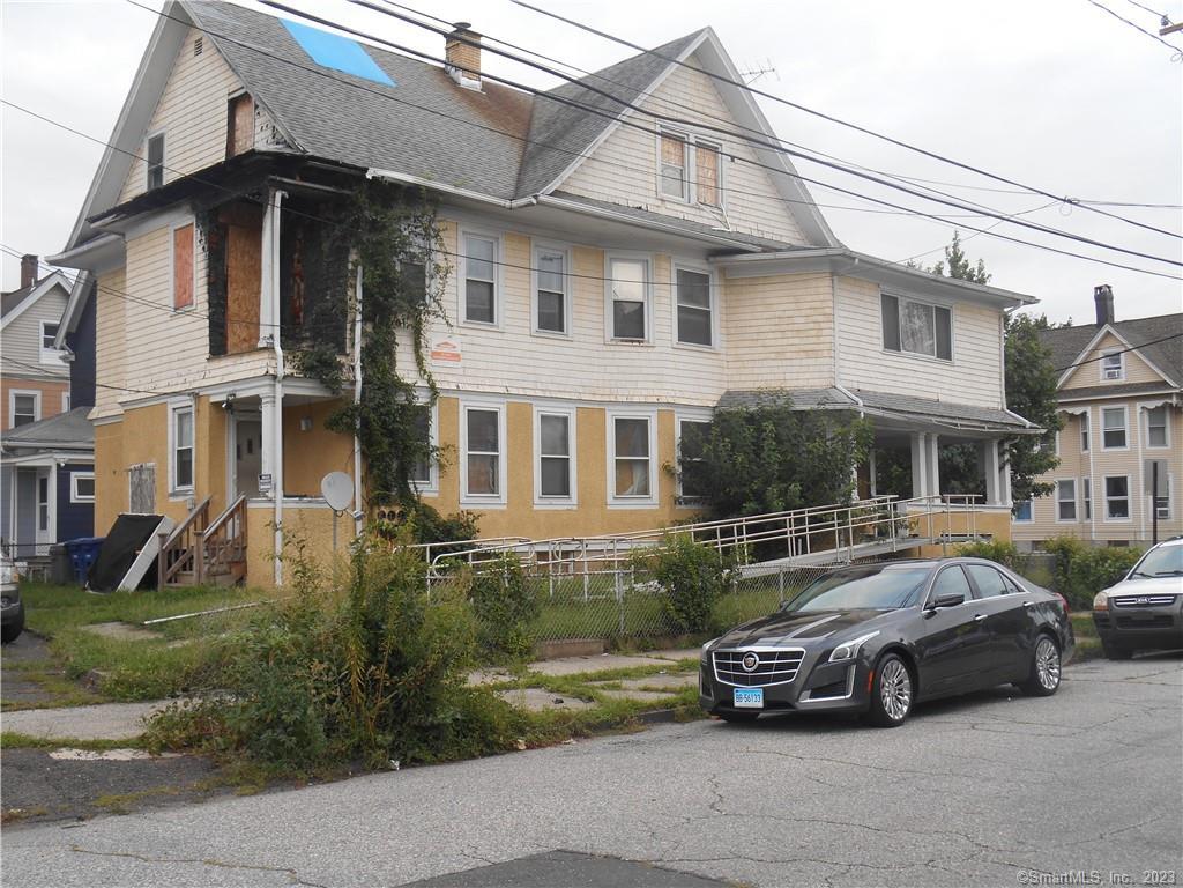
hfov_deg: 45.8
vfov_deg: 35.1
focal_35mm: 41
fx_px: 1401
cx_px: 592
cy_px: 444
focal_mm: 7.2
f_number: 3.9
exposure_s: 1/50
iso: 80
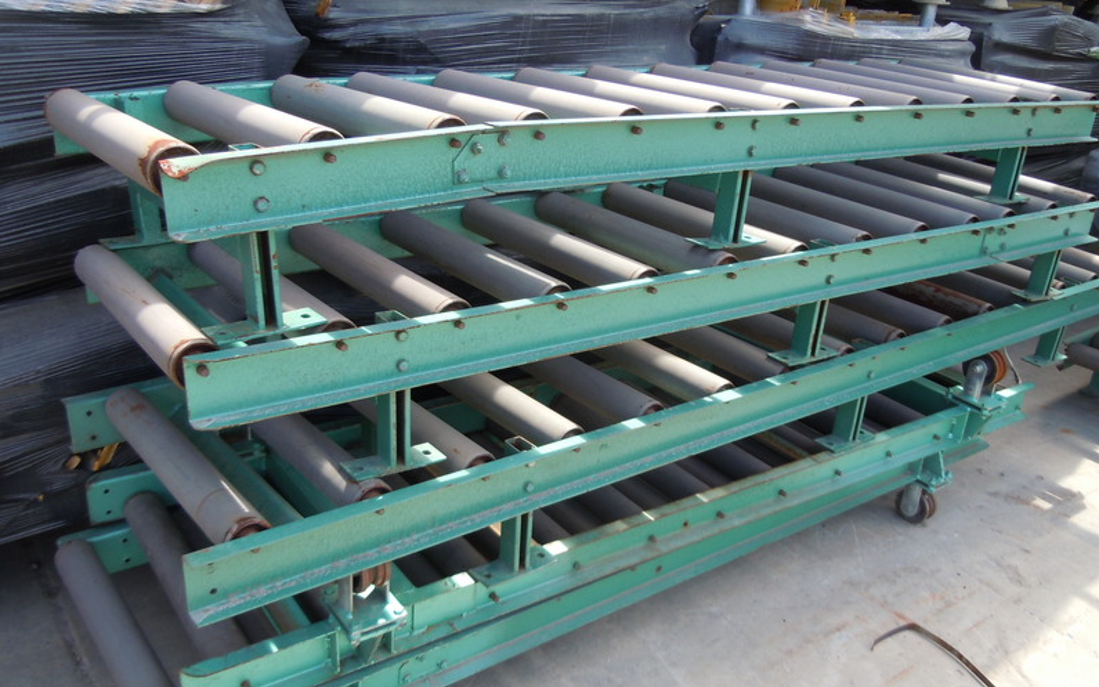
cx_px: 547
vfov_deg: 39.4
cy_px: 391
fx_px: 959
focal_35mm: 32
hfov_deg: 59.6
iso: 100
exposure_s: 1/160
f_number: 3.5
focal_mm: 5.4
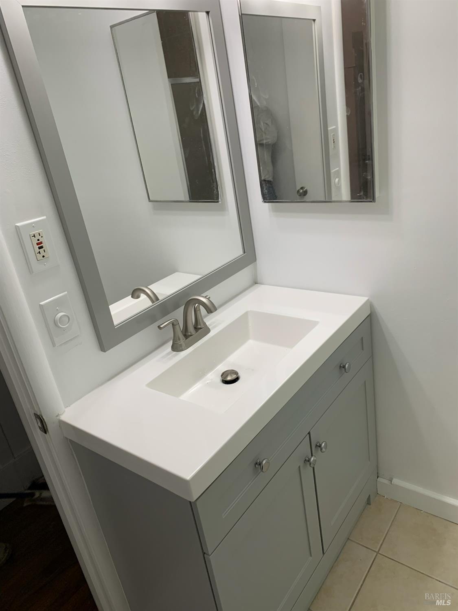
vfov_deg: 67.3
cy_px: 306
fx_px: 459
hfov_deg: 53.1
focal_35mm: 26
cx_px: 229
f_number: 1.8
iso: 80
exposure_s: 1/120
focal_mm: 4.25
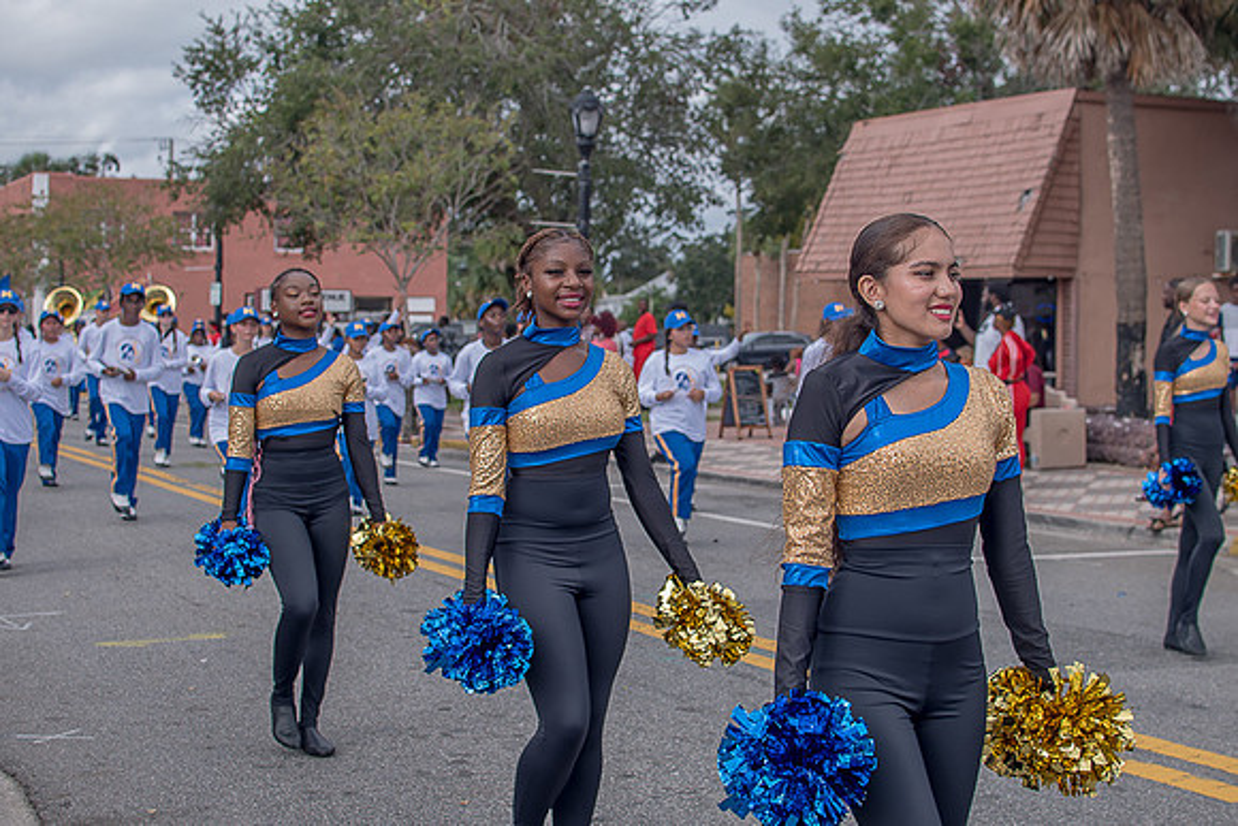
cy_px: 413
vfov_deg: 26.0
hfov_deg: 38.2
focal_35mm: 52
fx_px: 1789
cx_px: 619
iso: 100
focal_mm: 35
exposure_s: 1/500
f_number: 4
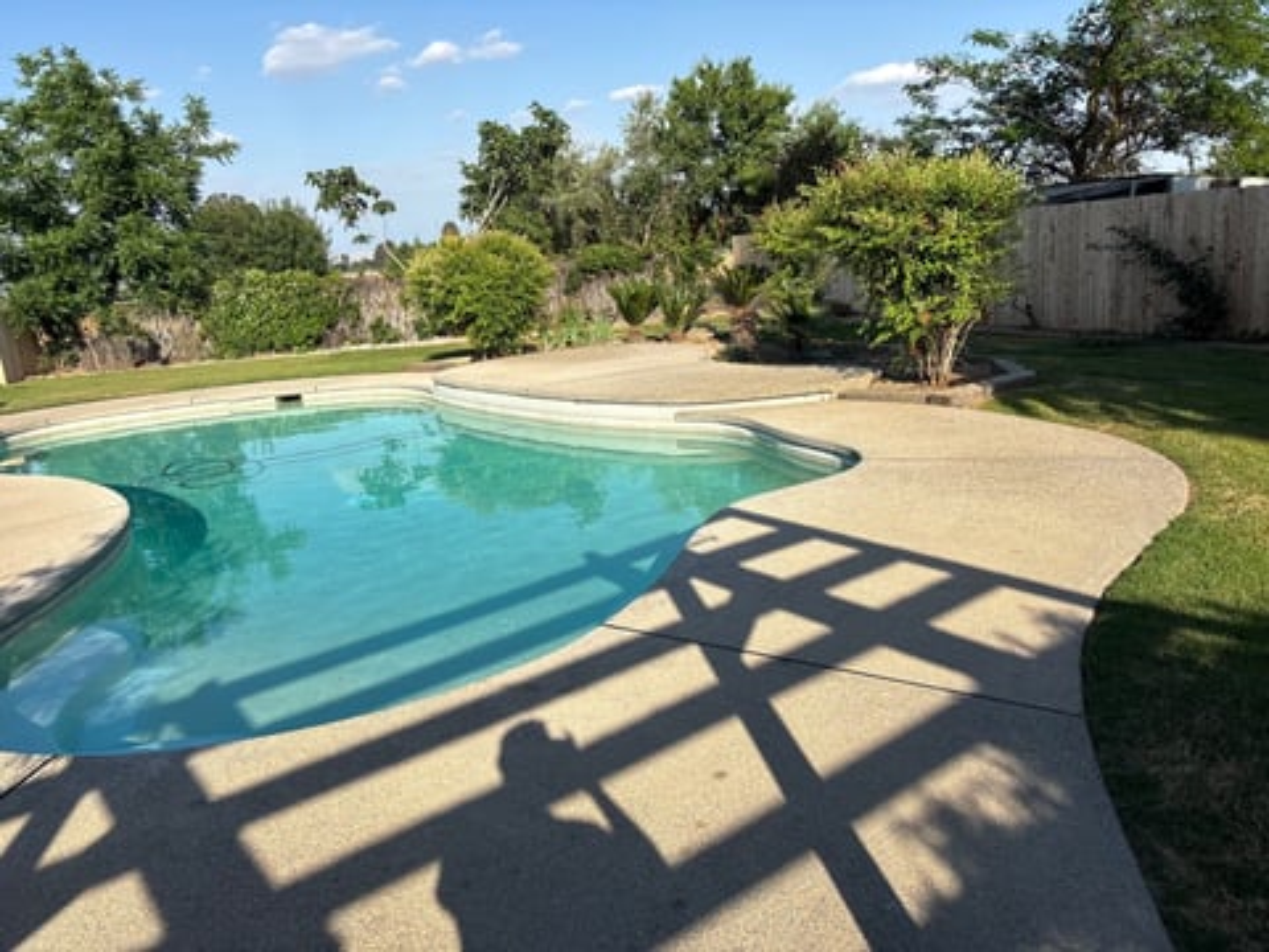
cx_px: 634
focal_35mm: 26
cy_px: 476
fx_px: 953
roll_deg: +4.9
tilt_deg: -11.7
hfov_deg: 67.3
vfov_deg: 53.1
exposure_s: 1/3021
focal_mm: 5.96
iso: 50
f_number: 1.6
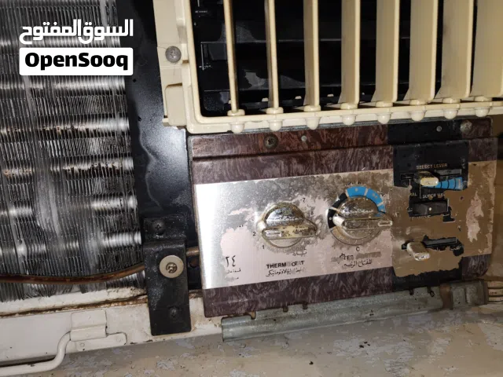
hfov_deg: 73.9
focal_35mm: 23
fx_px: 334
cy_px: 188
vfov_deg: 58.9
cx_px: 252
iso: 80
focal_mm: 6.4
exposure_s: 1/35
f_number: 1.8
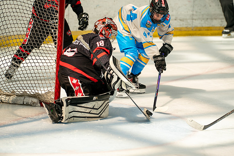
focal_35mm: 243
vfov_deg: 5.7
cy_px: 68
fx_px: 1579
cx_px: 113
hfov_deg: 8.5
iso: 320
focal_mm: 150
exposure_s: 1/1250
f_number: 3.2
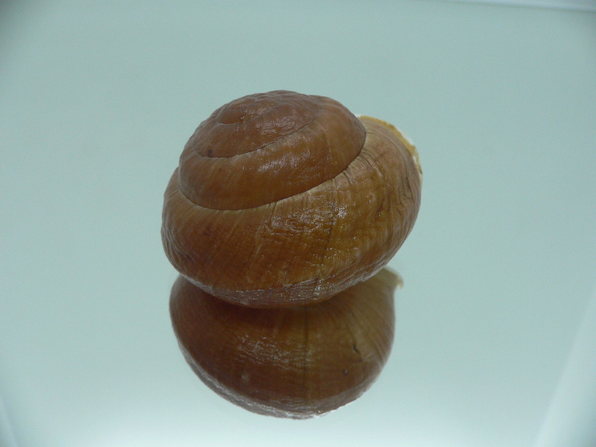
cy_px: 224
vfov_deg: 40.7
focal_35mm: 35
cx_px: 298
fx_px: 603
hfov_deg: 52.6
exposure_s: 1/60
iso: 100
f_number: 2.8
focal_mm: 4.6
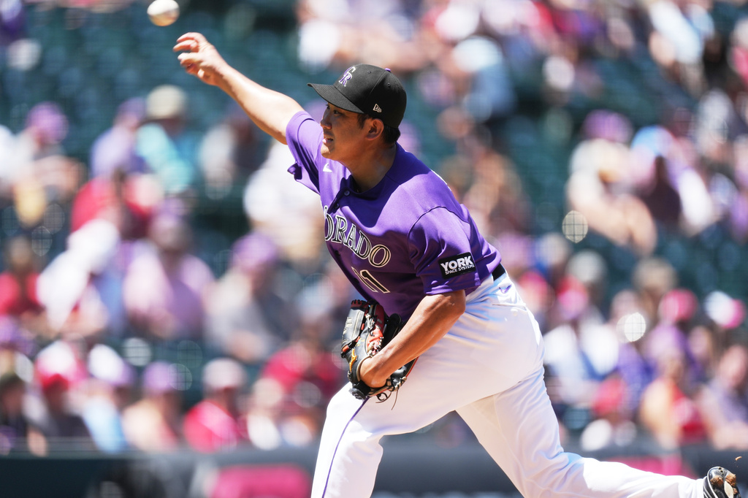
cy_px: 249
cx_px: 374
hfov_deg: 3.4
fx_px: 12462
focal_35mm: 600
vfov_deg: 2.3
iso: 400
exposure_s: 1/2000
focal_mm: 600
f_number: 4
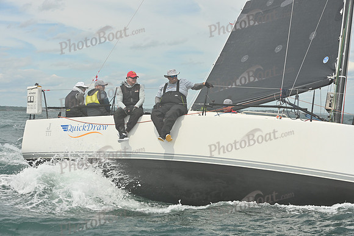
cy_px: 118
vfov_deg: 19.5
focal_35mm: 70
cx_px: 177
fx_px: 688
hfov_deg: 28.8
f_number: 10
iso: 320
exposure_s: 1/1250
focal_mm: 70
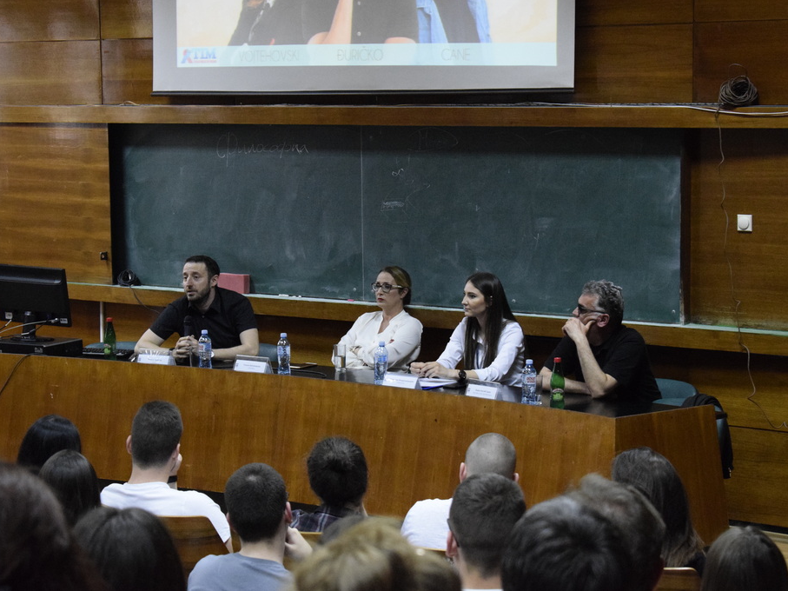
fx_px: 2038
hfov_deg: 21.9
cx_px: 387
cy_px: 295
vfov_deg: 16.5
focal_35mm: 90
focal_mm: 55
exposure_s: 1/100
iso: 5000
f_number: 5.6
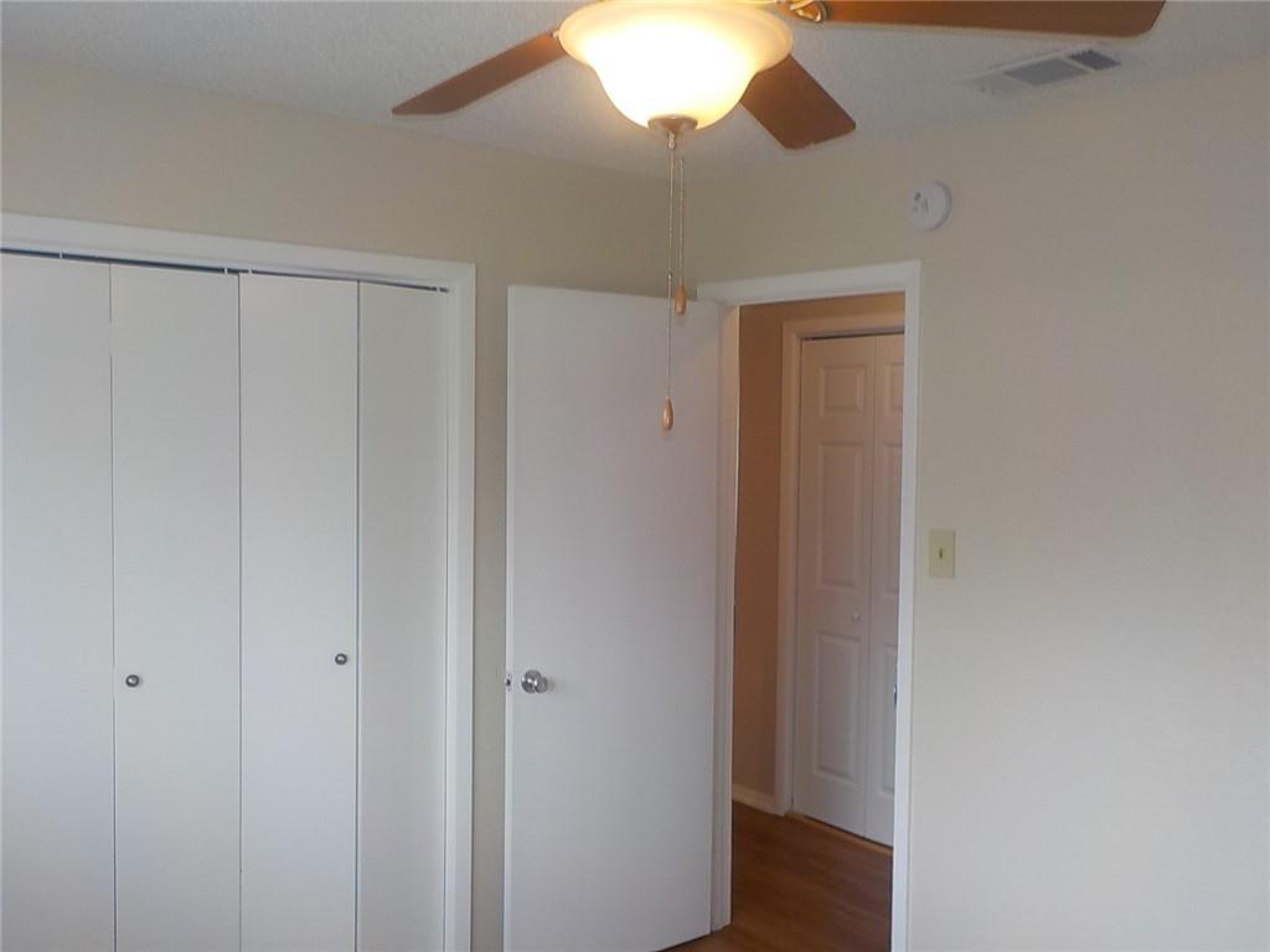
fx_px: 1101
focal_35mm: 30
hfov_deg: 60.0
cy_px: 476
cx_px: 635
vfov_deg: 46.8
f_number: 3.3
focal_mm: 4.1
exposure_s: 1/30
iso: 125
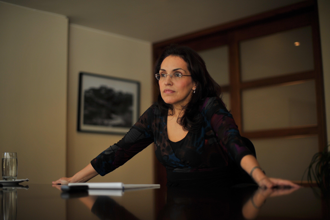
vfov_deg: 27.0
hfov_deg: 39.6
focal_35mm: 50
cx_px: 165
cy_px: 110
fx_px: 458
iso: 200
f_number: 1.6
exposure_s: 1/500
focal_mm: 50
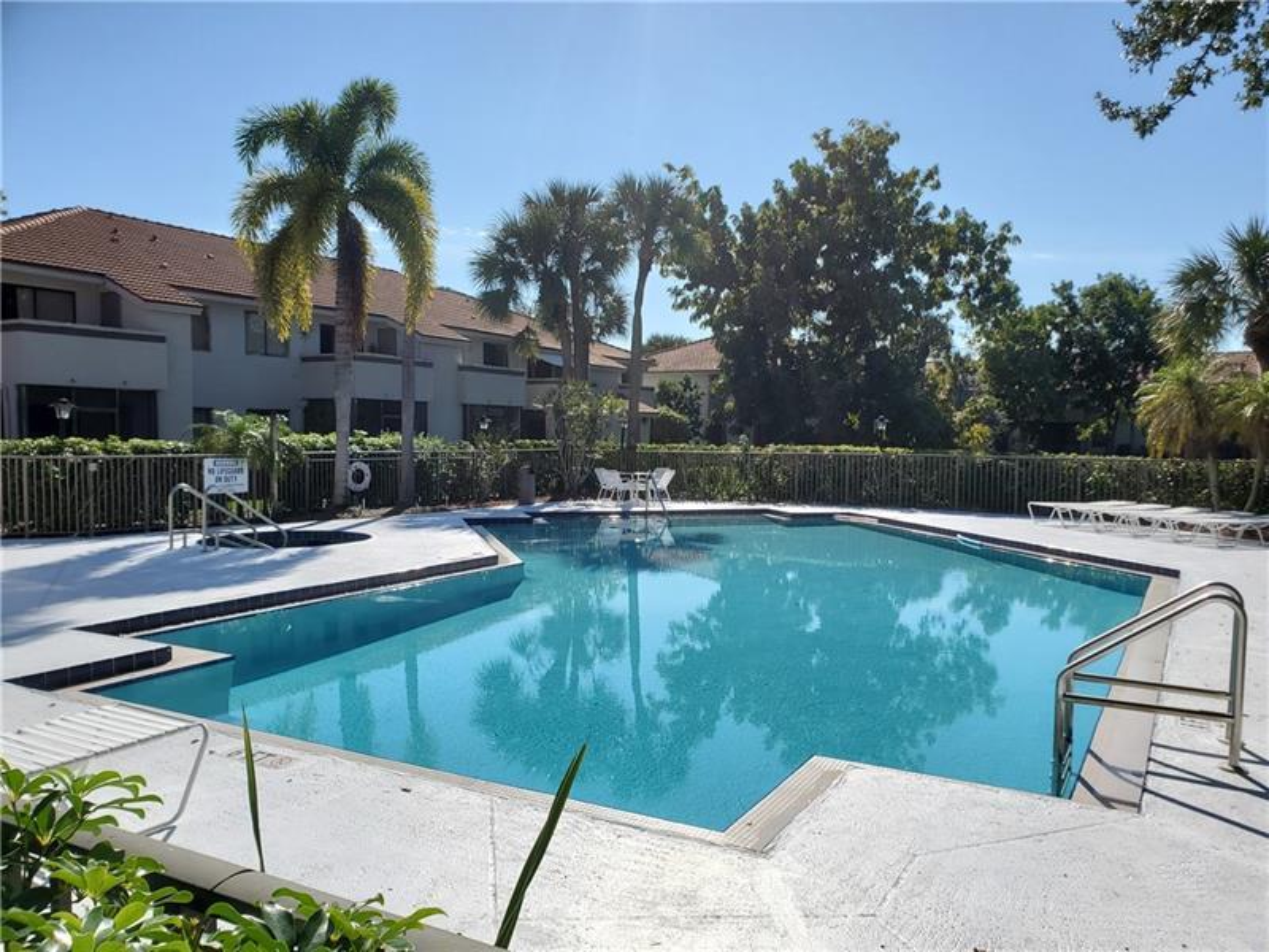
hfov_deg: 67.3
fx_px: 953
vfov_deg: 53.1
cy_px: 476
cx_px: 634
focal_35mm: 26
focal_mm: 4.3
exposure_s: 1/2492
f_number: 2.4
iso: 50
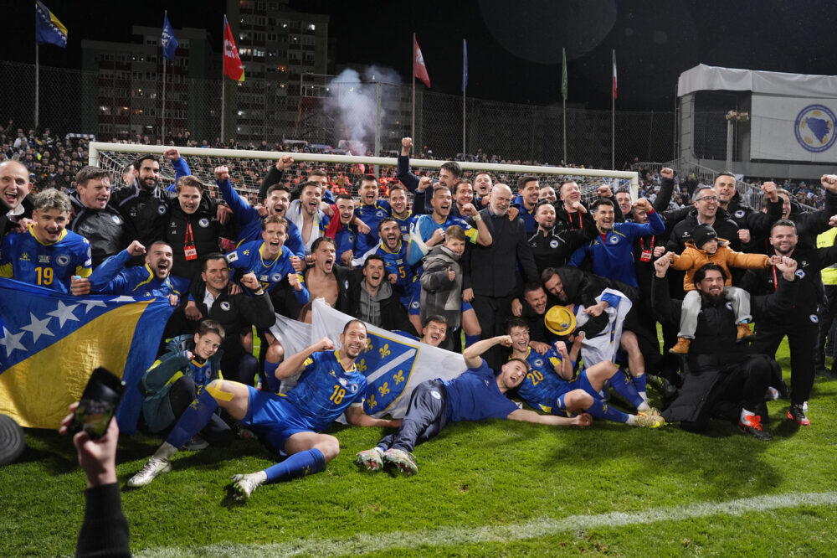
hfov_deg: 73.8
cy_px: 279
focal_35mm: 24
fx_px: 558
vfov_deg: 53.1
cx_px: 418
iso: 2500
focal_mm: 24
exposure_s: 1/1000
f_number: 3.2
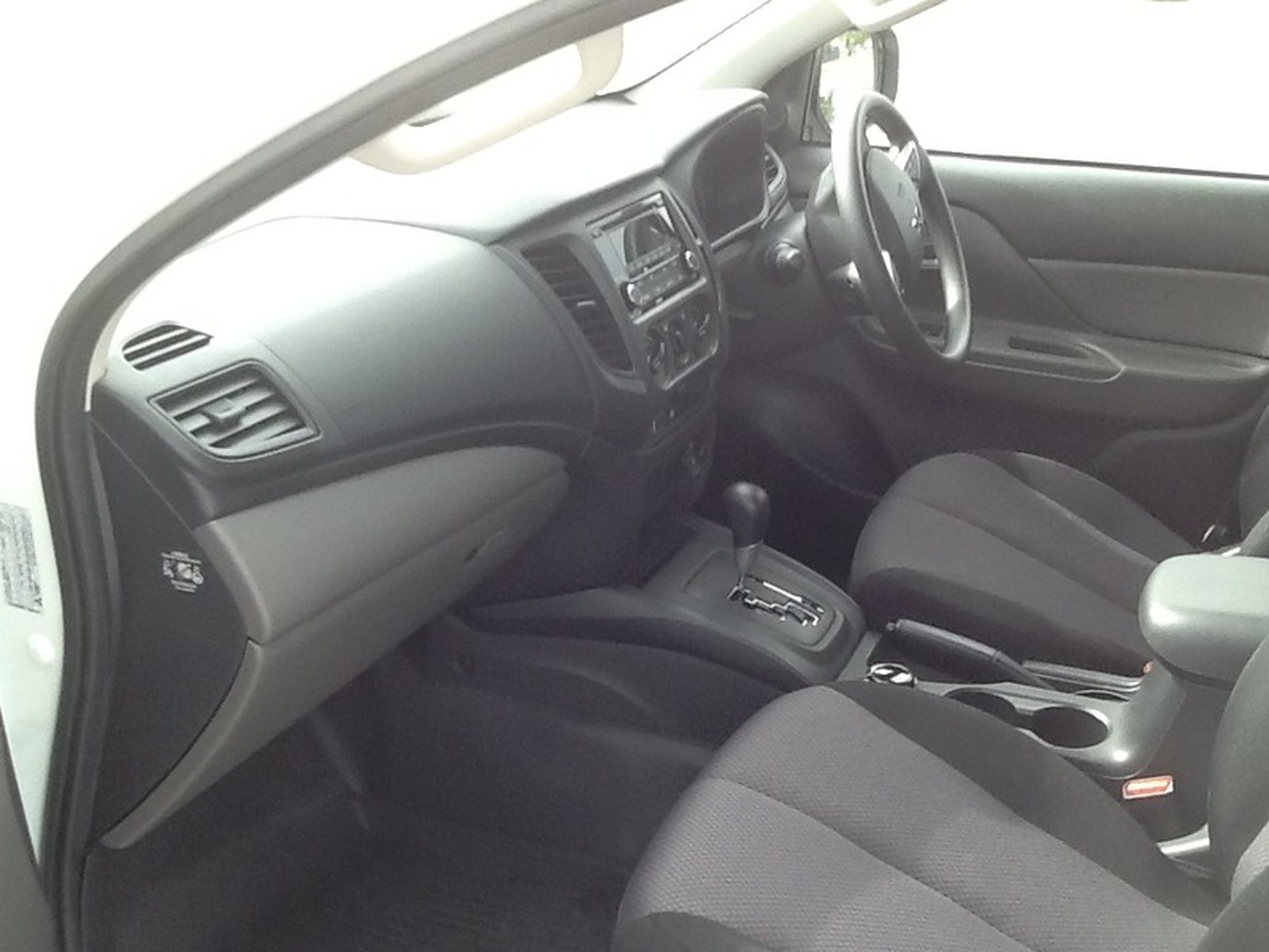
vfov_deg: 32.9
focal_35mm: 44
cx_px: 634
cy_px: 476
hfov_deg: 42.9
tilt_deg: -20.3
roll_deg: -1.2
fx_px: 1613
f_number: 2.4
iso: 40
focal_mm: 2.03
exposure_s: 1/120
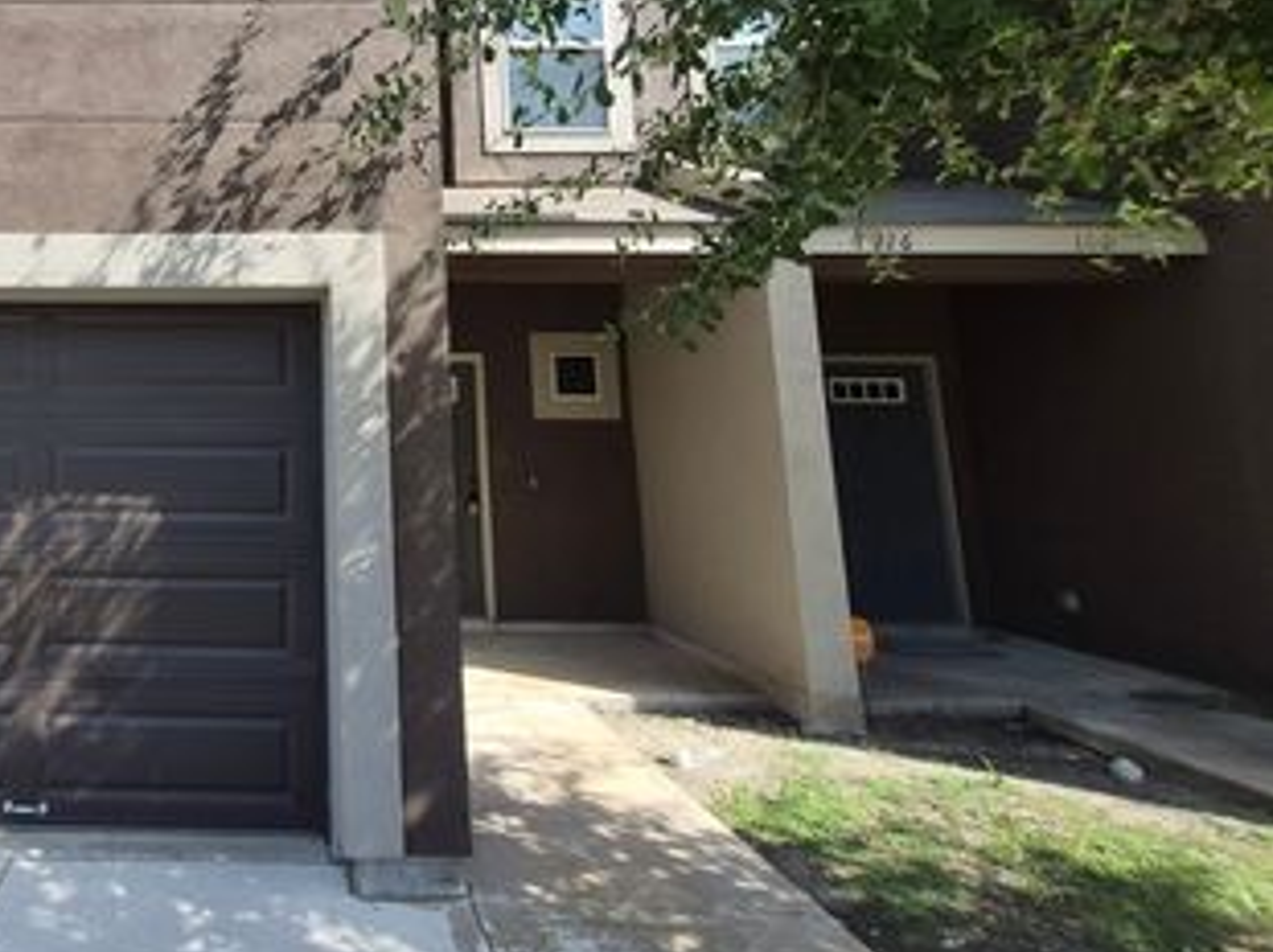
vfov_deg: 61.5
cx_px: 250
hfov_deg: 70.9
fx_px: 772
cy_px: 302
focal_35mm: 21
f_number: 2.2
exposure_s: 1/738
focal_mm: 1.74
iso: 40
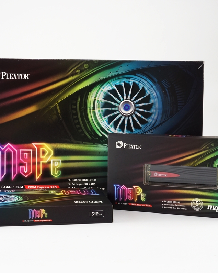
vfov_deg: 30.6
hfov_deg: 24.7
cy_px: 137
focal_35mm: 62
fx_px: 498
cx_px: 95
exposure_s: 1/2.5
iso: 400
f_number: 16
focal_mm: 29
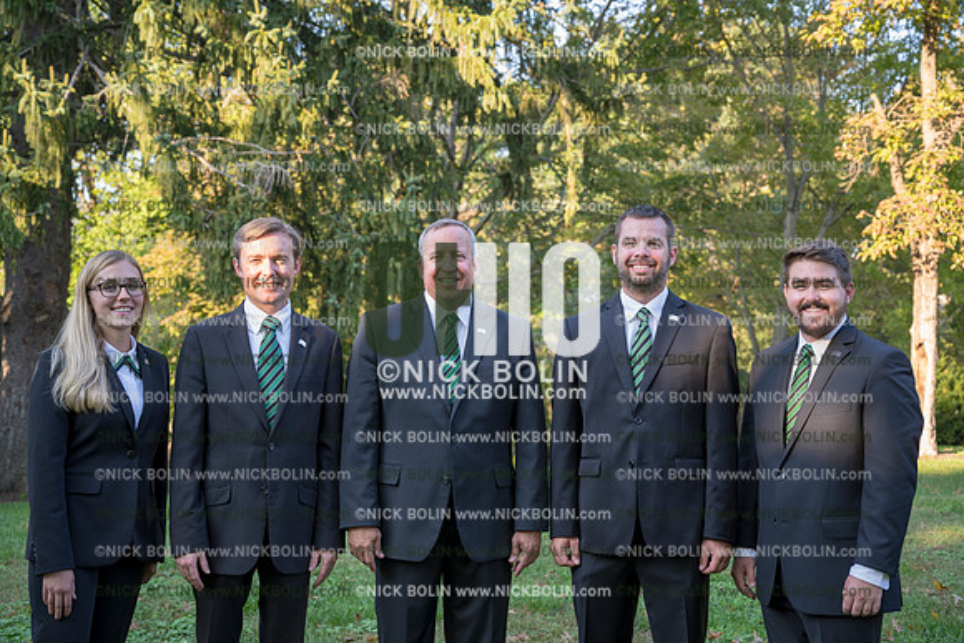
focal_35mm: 46
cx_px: 482
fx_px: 1232
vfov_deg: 29.3
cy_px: 322
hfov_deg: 42.7
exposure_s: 1/60
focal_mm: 46
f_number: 4
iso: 125
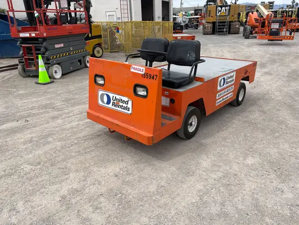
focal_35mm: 26
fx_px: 225
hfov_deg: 67.3
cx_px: 150
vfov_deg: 53.1
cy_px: 112
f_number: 1.6
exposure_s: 1/3413
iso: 50
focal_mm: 5.1
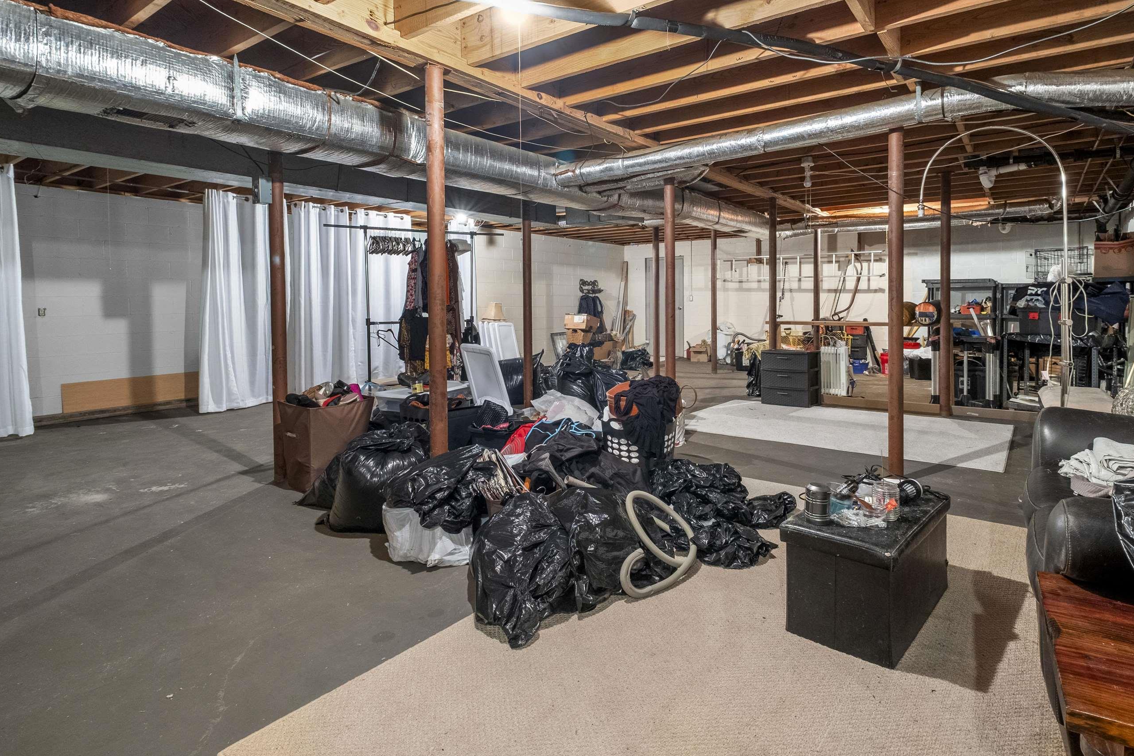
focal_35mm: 18
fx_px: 567
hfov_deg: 89.8
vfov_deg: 66.8
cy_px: 305
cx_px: 613
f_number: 7.1
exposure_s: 8
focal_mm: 10
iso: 640
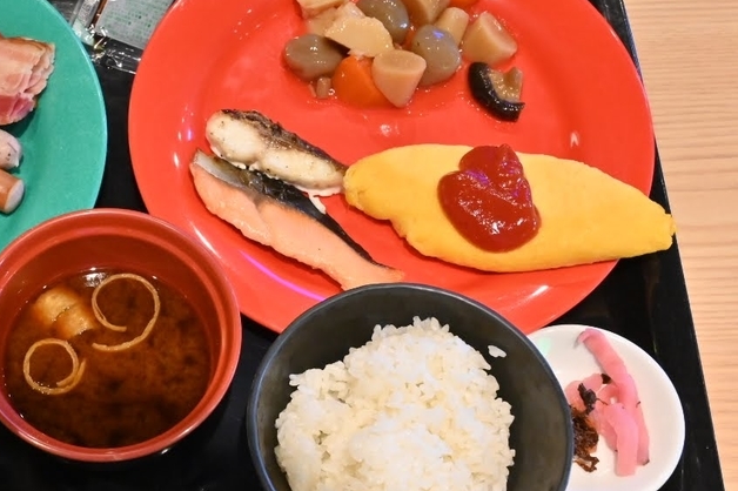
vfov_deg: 20.6
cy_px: 273
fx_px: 1351
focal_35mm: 66
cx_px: 93
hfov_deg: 29.5
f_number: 9
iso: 3200
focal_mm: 34.5
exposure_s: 1/80
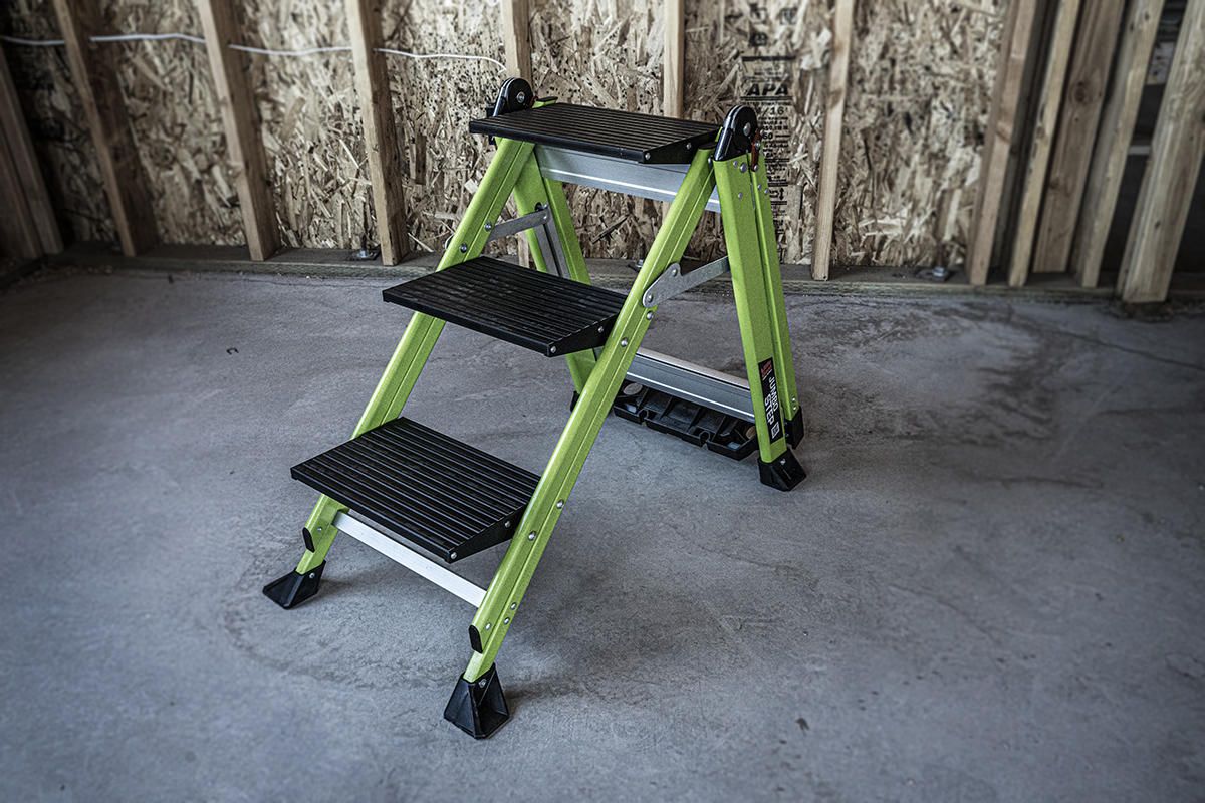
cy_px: 402
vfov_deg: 43.6
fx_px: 1004
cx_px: 602
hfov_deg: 61.9
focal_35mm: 30
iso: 3200
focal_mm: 30
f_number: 8
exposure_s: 1/250
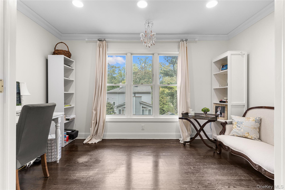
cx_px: 142
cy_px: 95
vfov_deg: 70.4
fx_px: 135
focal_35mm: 17
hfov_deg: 93.3
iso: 100
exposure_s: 1/3
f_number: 8
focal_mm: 17
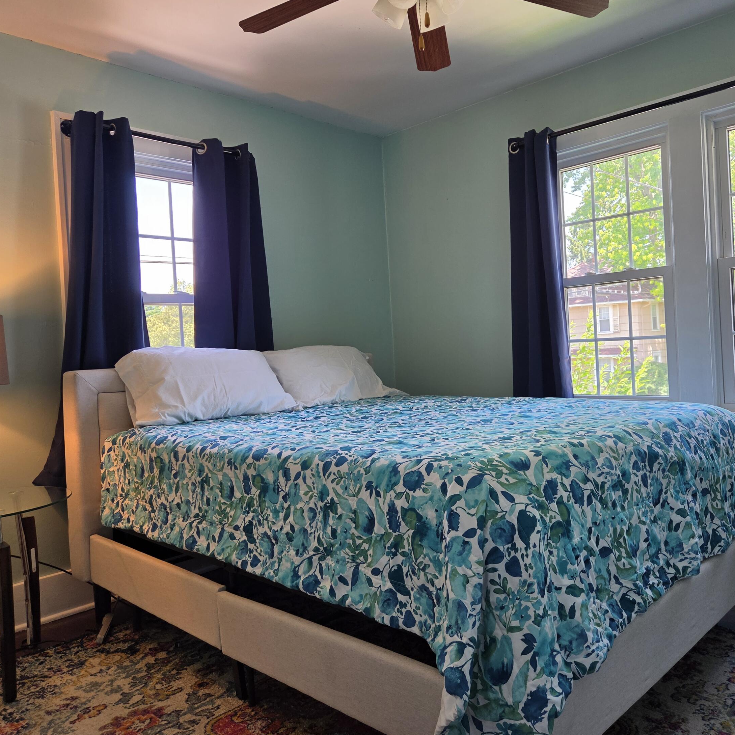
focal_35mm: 28
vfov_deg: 57.3
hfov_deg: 57.0
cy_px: 361
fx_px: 673
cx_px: 424
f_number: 1.8
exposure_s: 1/120
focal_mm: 5.4
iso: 80
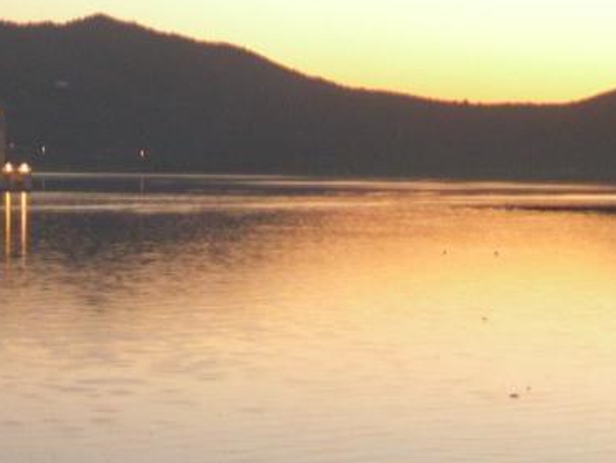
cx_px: -219
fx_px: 2315
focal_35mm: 130
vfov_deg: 11.2
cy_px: -63
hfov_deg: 14.4
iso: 200
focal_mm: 8
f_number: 2.8
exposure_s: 1
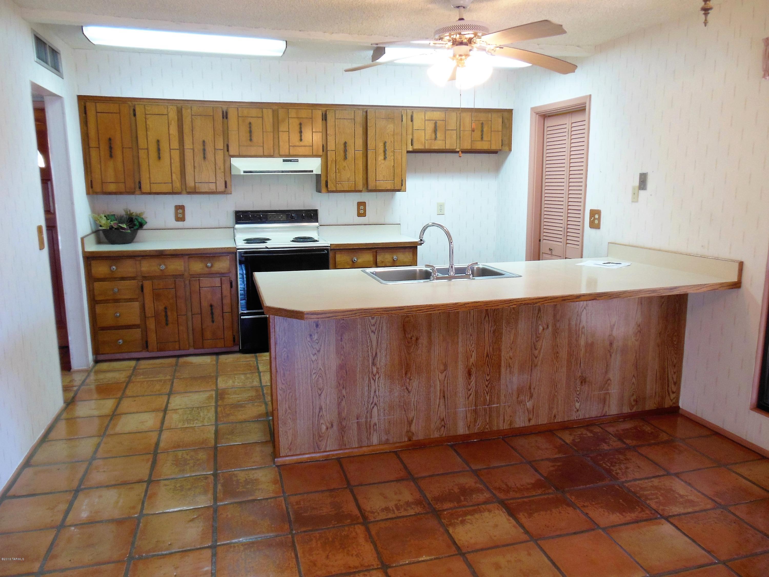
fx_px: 555
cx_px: 384
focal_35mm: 25
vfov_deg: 54.9
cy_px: 288
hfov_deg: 69.4
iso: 125
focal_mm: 4.5
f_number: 3.2
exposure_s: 1/30
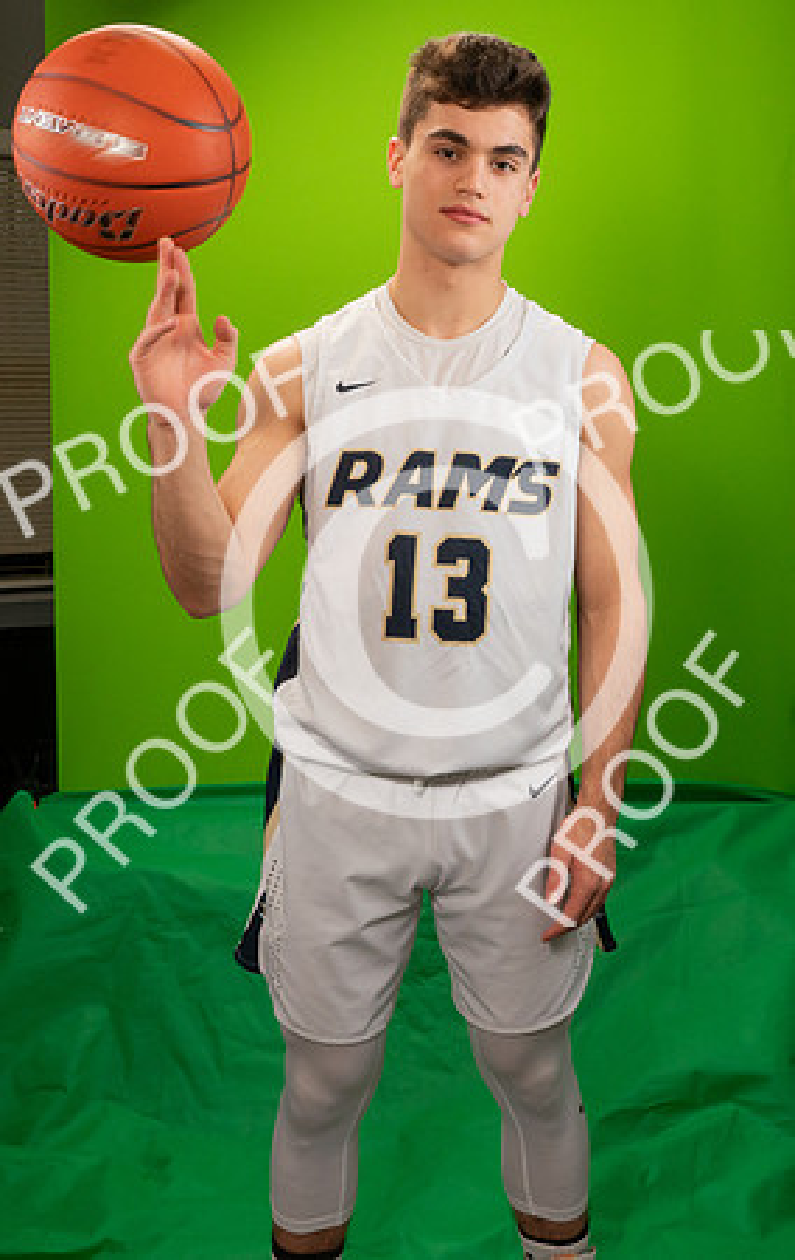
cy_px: 506
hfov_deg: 28.3
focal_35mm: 46
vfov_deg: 43.5
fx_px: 1570
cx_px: 499
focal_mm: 24
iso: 800
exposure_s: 1/60
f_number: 20
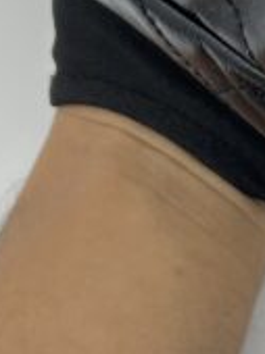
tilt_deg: -51.6
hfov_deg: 9.3
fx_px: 1607
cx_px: 319
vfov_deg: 12.0
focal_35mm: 157
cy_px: -175
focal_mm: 5.7
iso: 40
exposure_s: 1/100
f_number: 1.5
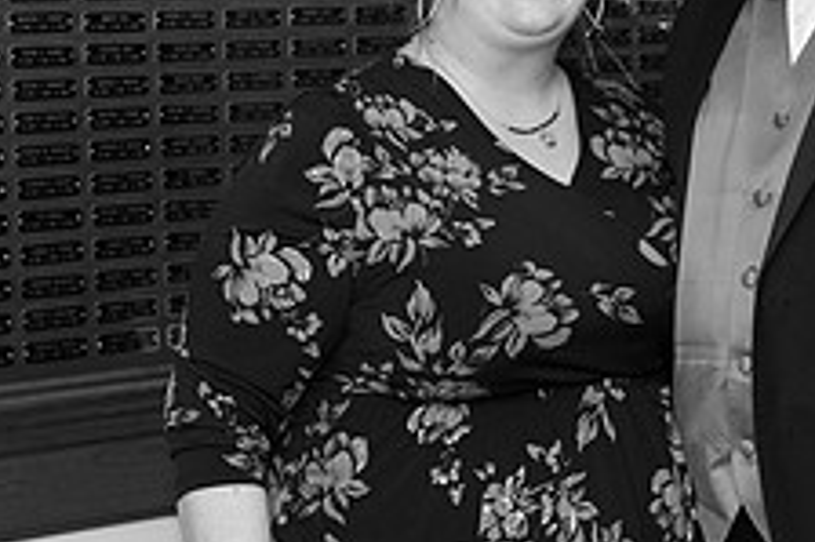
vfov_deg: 12.0
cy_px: 169
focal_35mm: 114
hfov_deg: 17.7
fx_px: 2579
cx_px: 713
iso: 800
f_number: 4
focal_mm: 44
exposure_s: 1/200
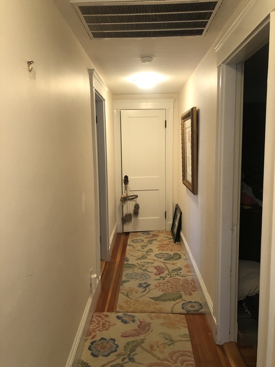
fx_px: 297
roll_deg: +0.8
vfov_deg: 63.4
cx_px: 138
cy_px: 184
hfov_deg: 49.7
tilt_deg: -6.8
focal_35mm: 28
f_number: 1.8
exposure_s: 1/15
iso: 50
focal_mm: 4
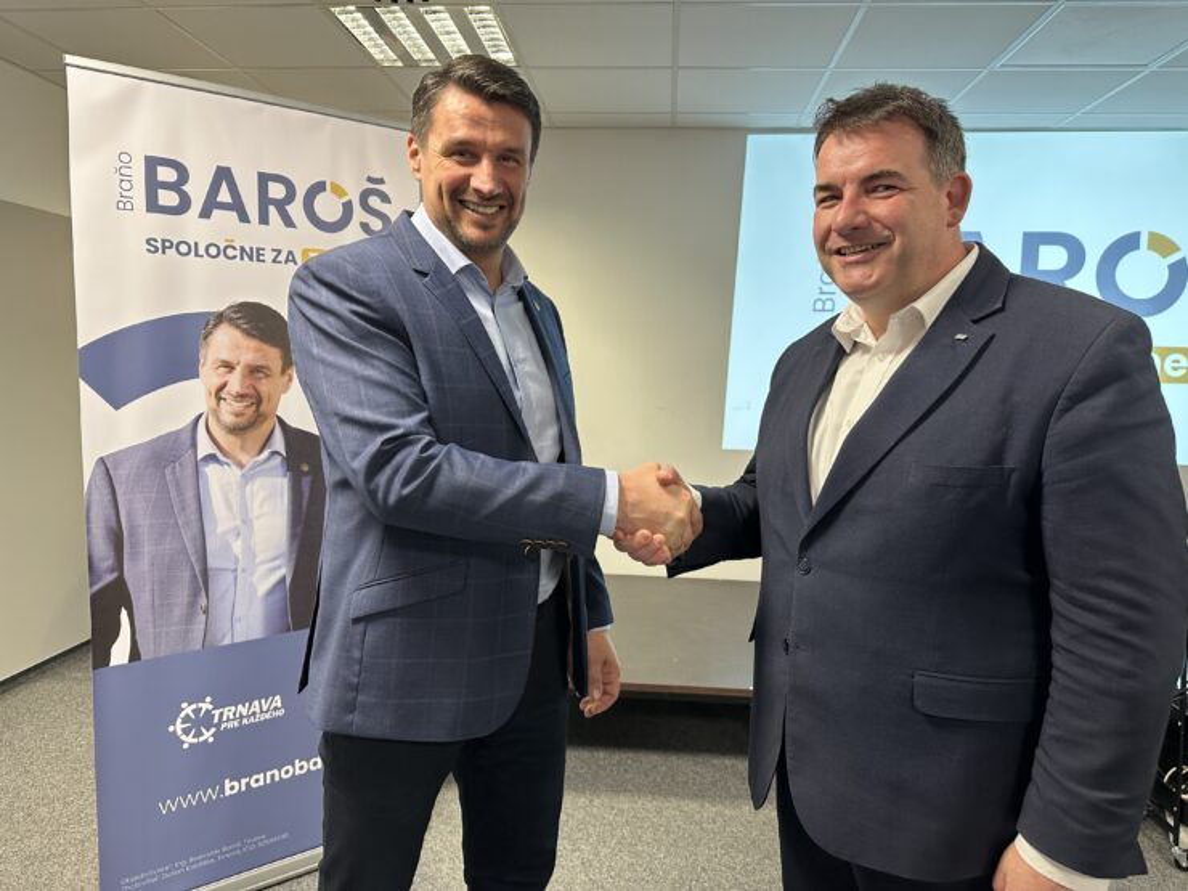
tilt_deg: -3.7
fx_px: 824
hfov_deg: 71.6
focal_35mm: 24
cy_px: 446
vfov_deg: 56.8
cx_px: 594
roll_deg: -1.1
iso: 200
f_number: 1.78
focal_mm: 6.86
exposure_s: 1/60
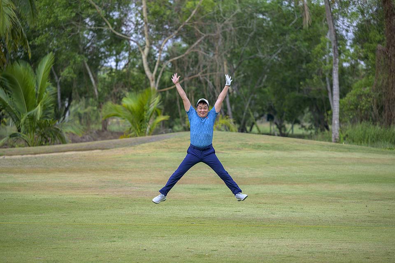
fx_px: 1481
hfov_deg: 15.2
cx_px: 198
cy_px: 132
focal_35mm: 135
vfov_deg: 10.2
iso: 250
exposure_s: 1/3200
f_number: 2.8
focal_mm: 135
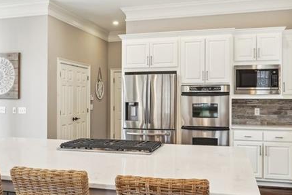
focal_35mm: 38
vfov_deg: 35.0
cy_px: 95
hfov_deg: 50.7
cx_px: 138
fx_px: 308
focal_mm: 16
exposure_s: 1/15
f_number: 8
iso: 400
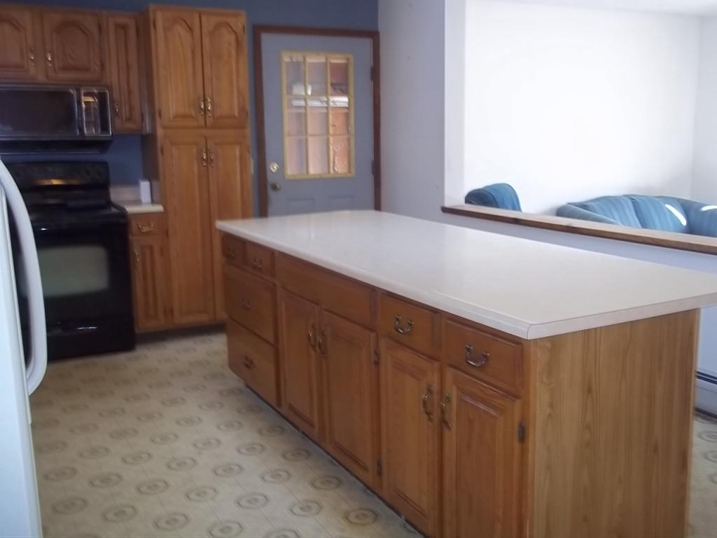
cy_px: 269
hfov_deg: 51.4
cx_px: 358
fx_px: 746
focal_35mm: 36
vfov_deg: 39.7
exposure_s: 1/30
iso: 160
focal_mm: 6.5
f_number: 3.1
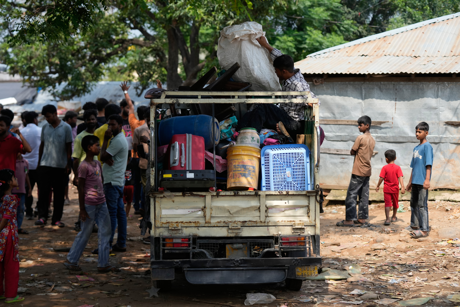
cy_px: 154
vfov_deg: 17.9
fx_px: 971
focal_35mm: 76
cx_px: 230
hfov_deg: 26.7
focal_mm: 76
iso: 500
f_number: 3.5
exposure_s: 1/3200
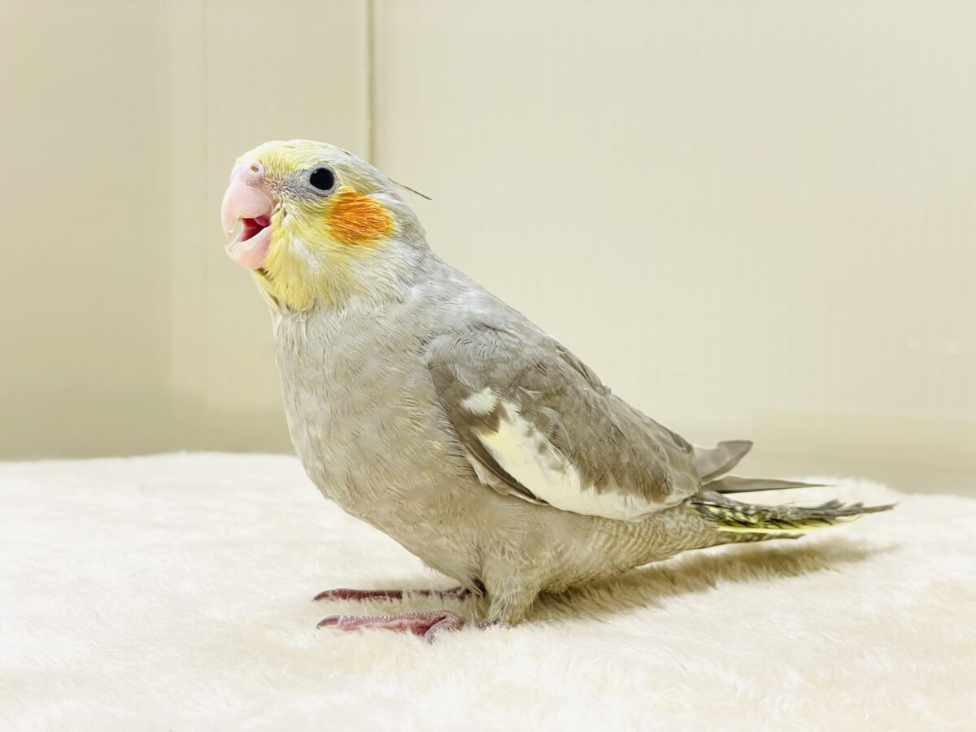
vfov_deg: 28.0
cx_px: 488
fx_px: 1466
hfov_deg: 36.8
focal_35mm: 52
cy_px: 366
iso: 125
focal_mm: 6
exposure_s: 1/99
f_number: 2
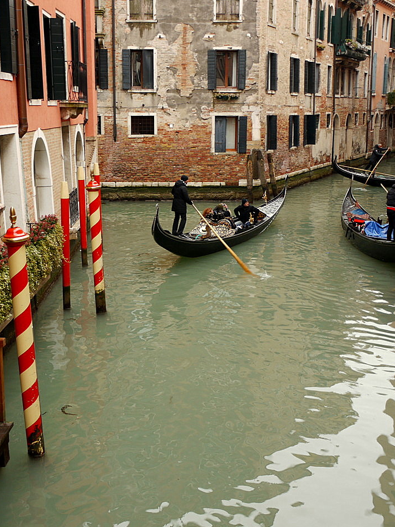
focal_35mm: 46
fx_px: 700
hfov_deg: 31.5
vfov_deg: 41.2
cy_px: 265
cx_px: 172
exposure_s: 1/30
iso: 100
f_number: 3.8
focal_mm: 17
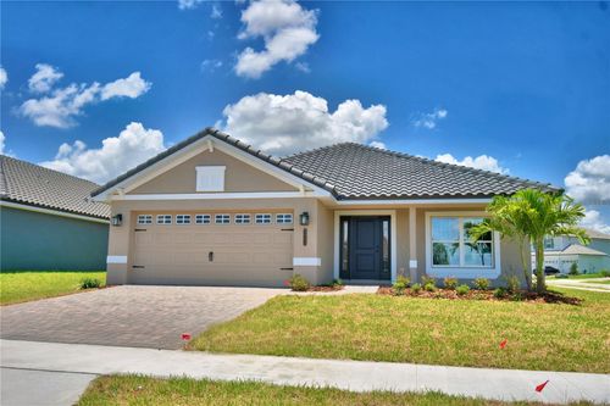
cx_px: 305
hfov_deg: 61.9
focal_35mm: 30
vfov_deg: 43.6
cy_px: 203
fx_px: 508
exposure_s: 1/1000
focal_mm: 20
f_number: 5.6
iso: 100
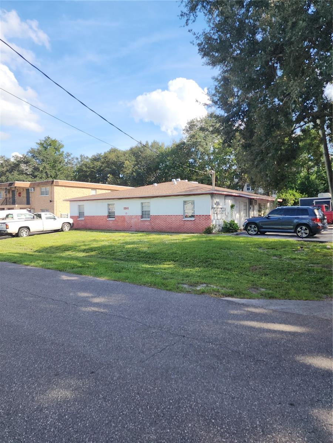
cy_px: 222
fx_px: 295
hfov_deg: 58.9
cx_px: 166
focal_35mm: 23
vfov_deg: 73.9
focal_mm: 6.4
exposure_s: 1/487
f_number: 1.8
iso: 12
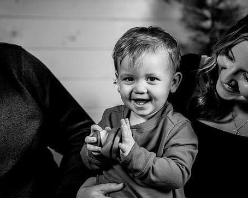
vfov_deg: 21.3
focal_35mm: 72
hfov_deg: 26.4
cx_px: 134
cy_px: 101
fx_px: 528
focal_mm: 60
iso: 250
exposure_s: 1/250
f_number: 3.5
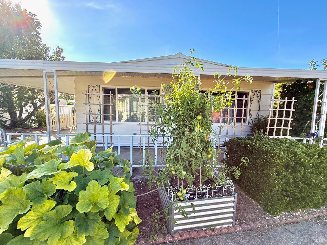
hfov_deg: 102.1
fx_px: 132
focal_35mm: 14
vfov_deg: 85.7
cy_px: 122
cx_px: 164
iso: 50
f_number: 2.2
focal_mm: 2.22
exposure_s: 1/329
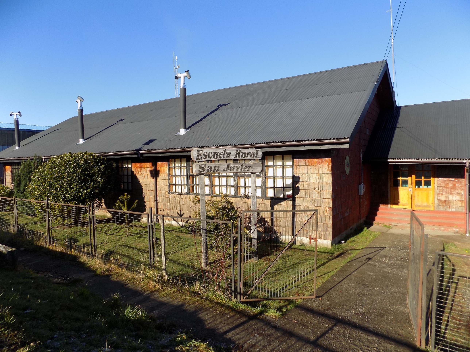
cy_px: 176
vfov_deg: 58.9
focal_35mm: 23
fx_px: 312
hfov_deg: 73.9
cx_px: 235
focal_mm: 4
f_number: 3.1
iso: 80
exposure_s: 1/800
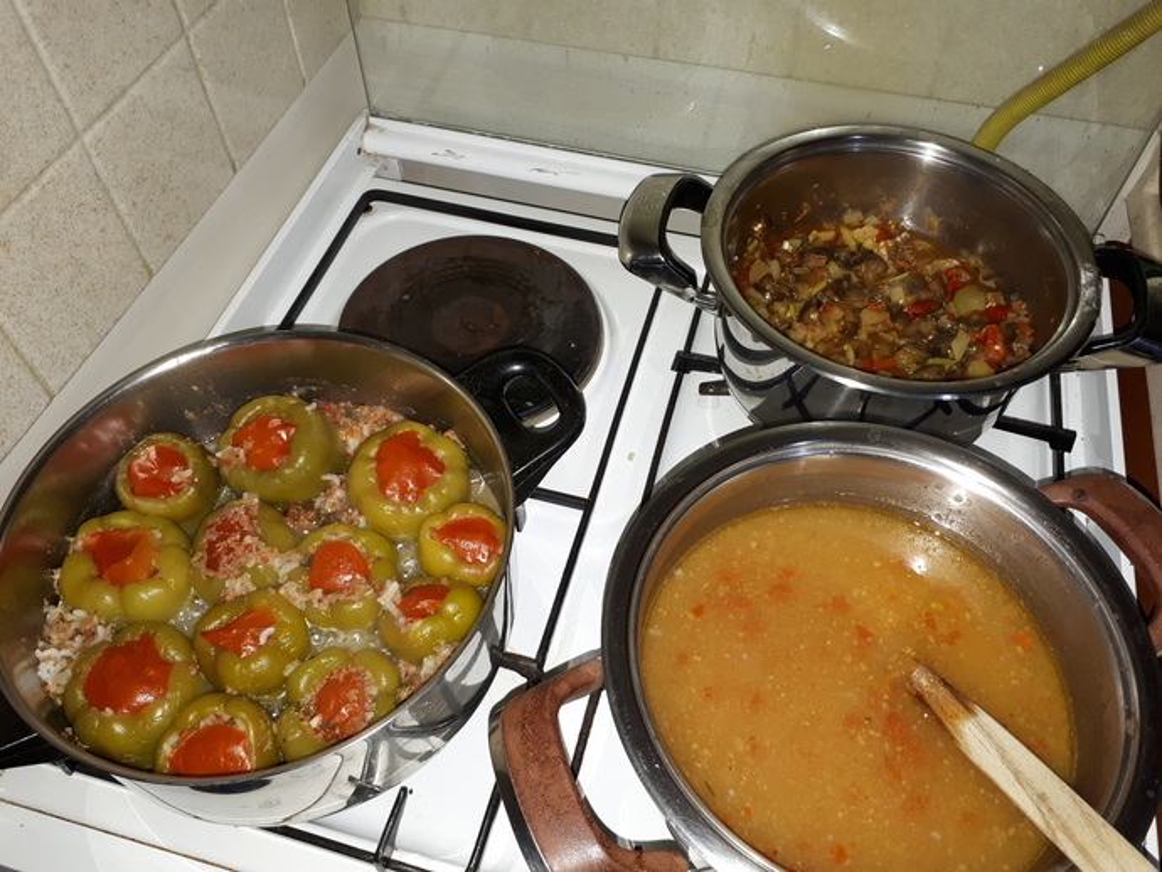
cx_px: 581
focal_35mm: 27
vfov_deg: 51.4
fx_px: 907
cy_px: 436
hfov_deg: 65.3
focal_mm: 3.6
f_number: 1.9
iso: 100
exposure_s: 1/33
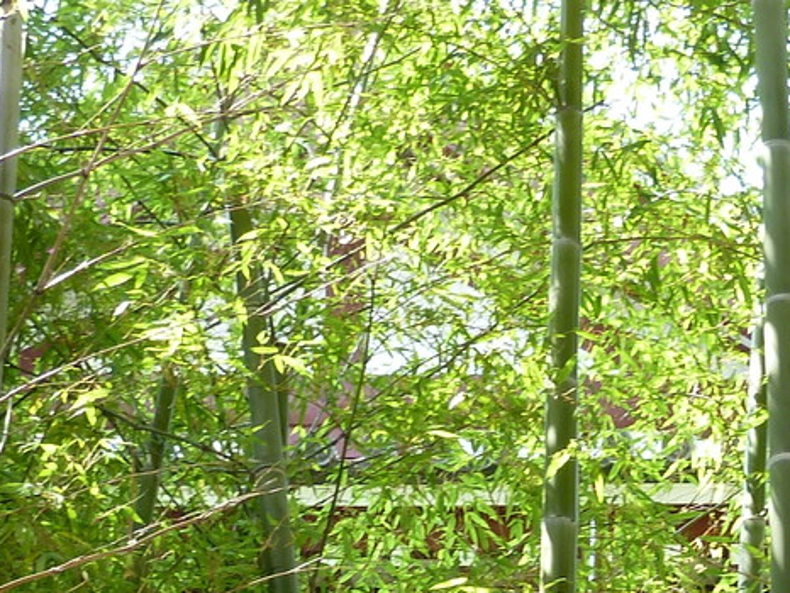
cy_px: 895
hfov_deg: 19.0
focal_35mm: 103
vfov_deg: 13.5
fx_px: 2352
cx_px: 548
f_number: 3.4
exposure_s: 1/60
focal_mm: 5
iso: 80
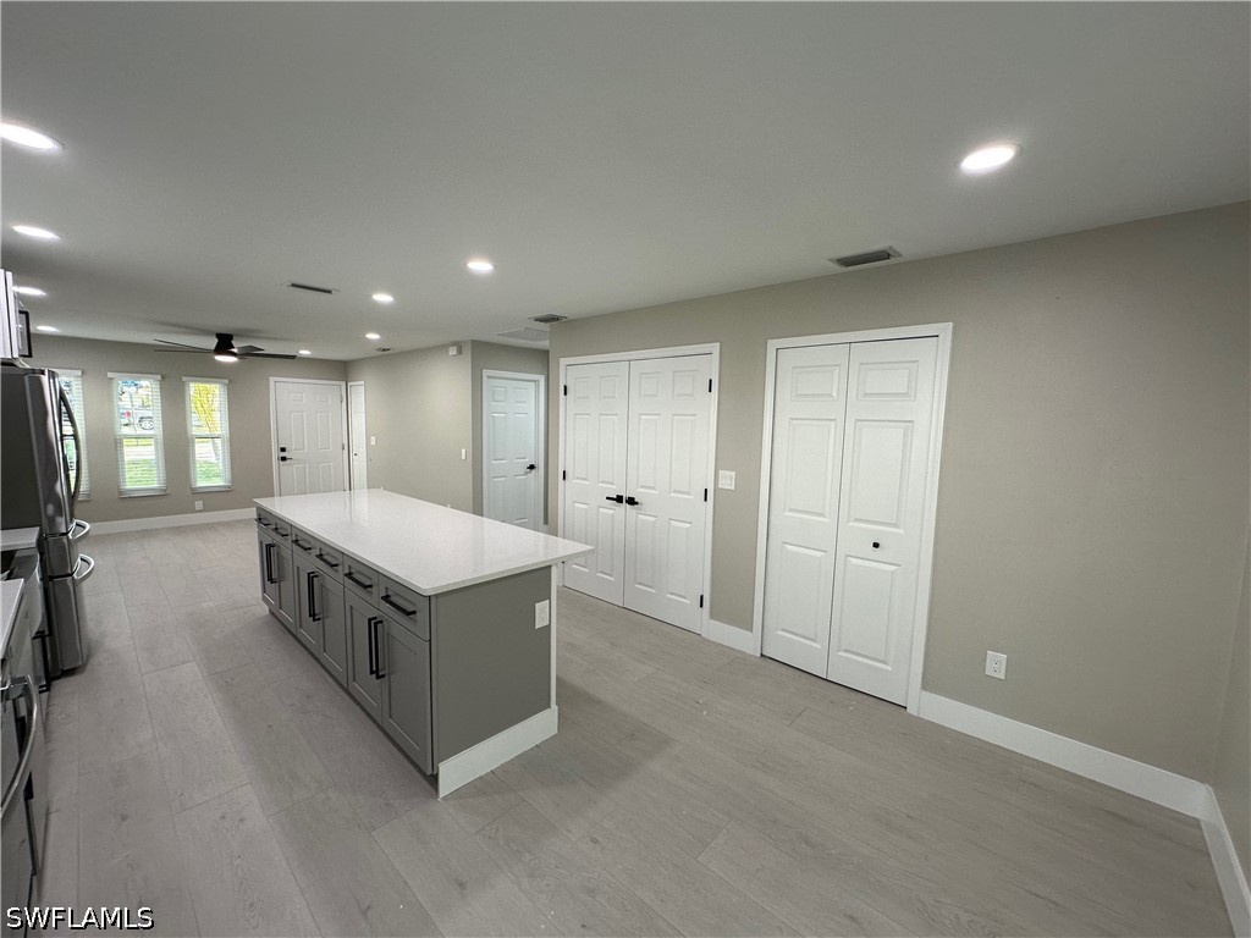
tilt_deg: -5.5
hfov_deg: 102.1
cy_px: 469
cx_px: 626
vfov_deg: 85.7
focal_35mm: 14
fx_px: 506
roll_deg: -1.2
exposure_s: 1/120
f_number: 2.2
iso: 125
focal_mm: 2.22
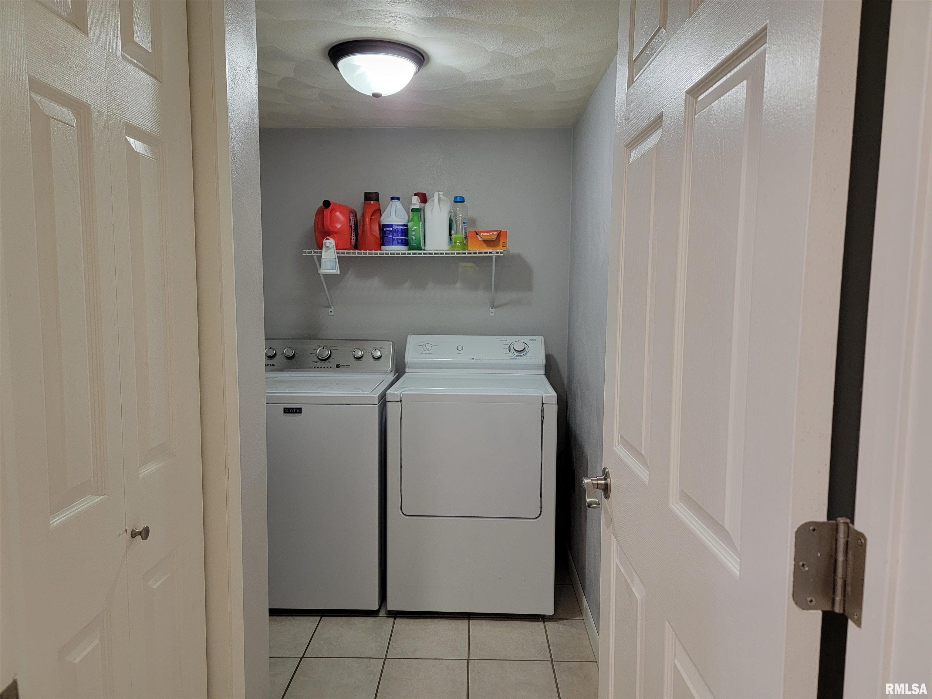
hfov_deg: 71.6
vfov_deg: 56.8
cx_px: 466
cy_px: 350
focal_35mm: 24
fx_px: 646
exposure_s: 1/60
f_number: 1.8
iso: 200
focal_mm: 6.7
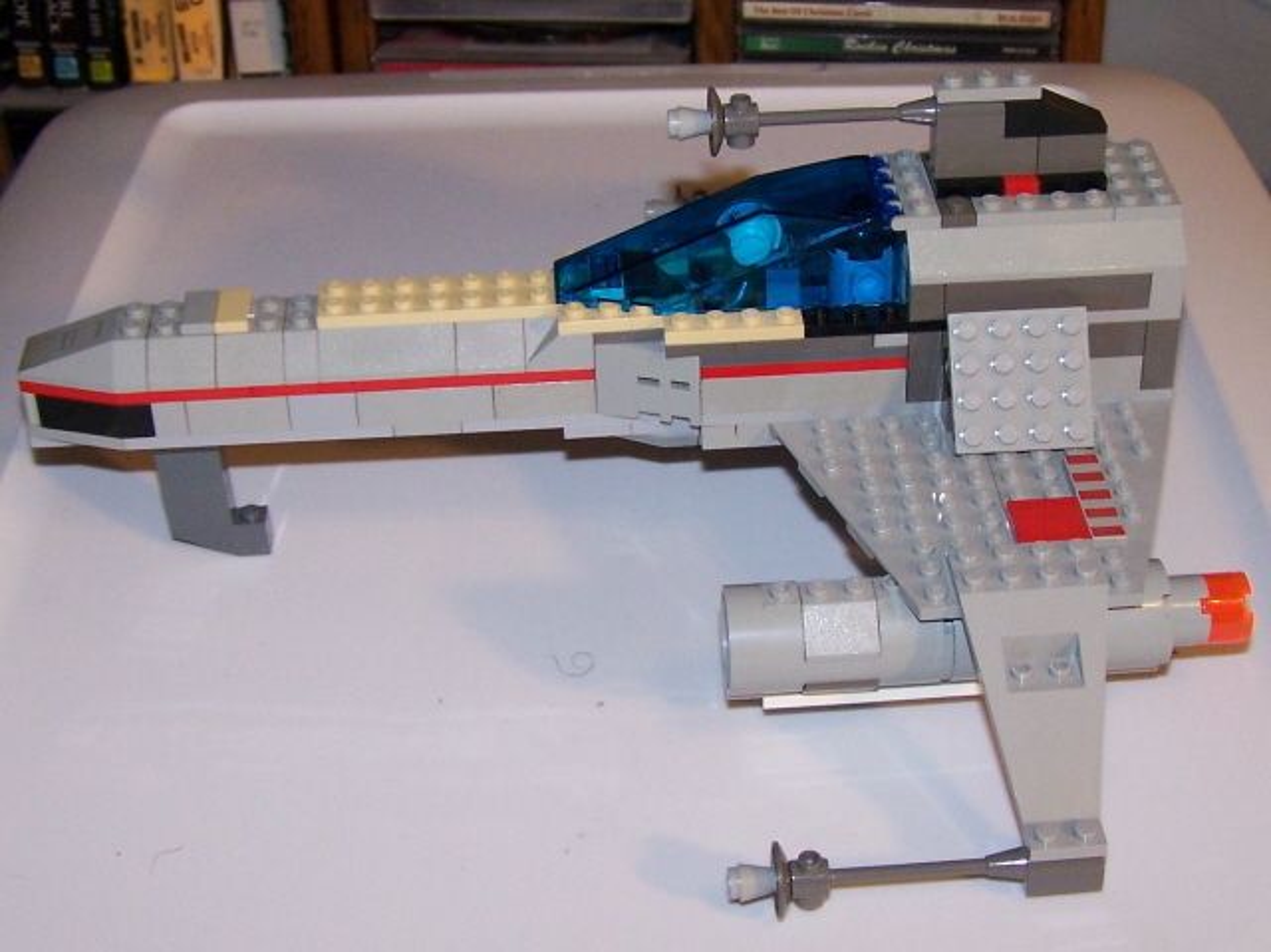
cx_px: 636
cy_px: 476
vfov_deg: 37.7
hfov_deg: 49.0
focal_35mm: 38
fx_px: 1394
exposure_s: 1/60
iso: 140
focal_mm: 6.3
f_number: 2.8
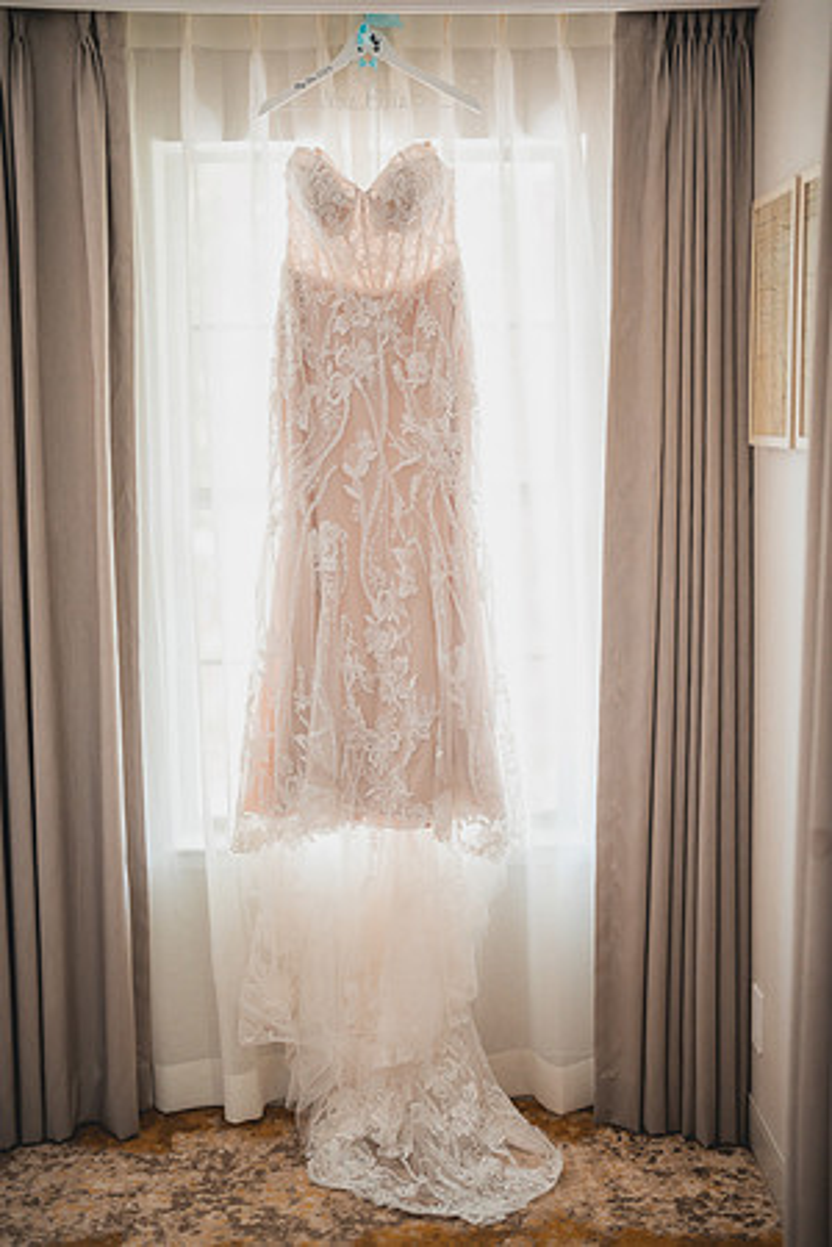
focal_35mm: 50
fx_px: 1733
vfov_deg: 39.6
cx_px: 416
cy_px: 624
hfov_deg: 27.0
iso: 400
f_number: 1.2
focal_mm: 50
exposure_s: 1/250
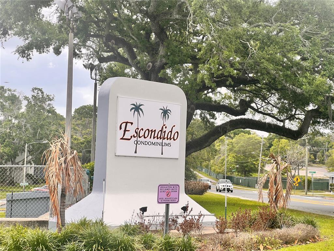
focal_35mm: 77
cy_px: 126
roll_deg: -2.0
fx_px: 743
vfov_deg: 19.1
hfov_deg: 25.3
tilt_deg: +2.5
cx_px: 167
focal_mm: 9
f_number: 2.8
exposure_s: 1/351
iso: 32
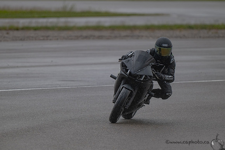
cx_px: 112
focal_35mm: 600
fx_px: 3751
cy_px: 75
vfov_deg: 2.3
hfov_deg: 3.4
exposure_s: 1/1250
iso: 1100
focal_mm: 600
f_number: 6.3
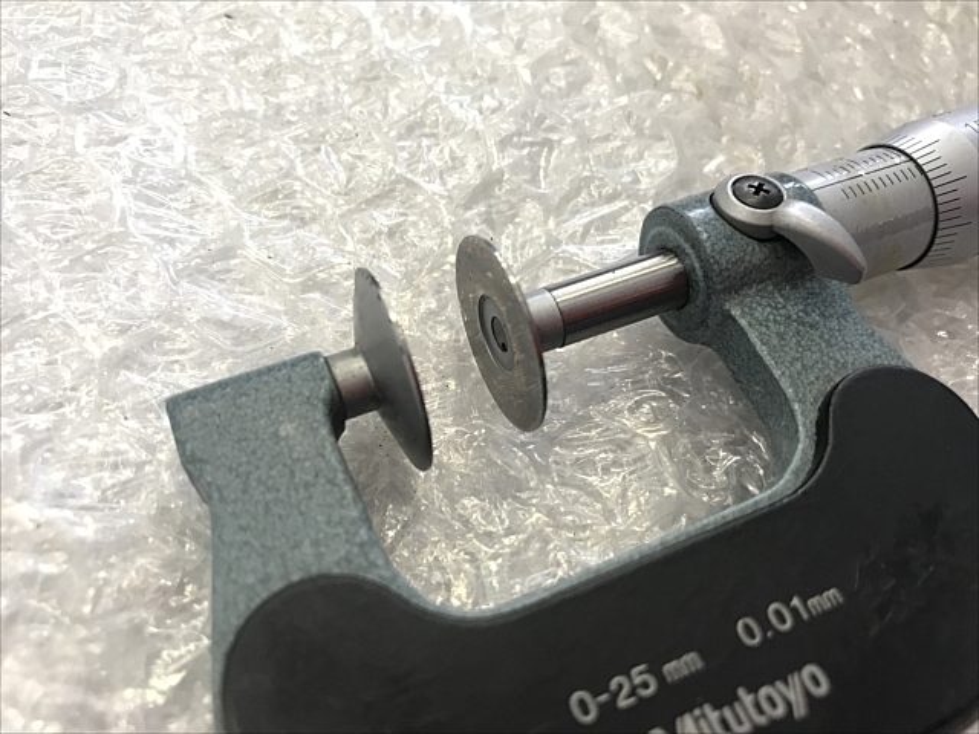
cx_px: 490
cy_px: 367
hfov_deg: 63.4
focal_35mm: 28
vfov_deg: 49.7
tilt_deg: -55.7
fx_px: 792
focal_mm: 3.99
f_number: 1.8
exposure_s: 1/24
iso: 40
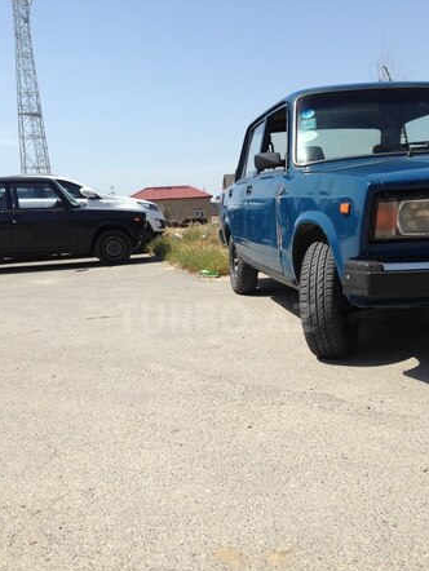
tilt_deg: -7.4
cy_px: 318
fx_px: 611
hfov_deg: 38.7
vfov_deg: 50.0
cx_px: 216
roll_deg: +0.6
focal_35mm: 37
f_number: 2.4
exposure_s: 1/1938
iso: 50
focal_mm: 4.12
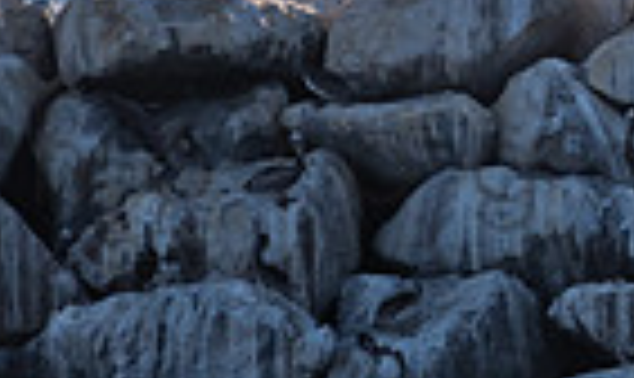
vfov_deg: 0.9
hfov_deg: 1.6
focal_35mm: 1345
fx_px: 22939
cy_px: -175
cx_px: 979
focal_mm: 200
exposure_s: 1/1250
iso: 320
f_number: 6.3
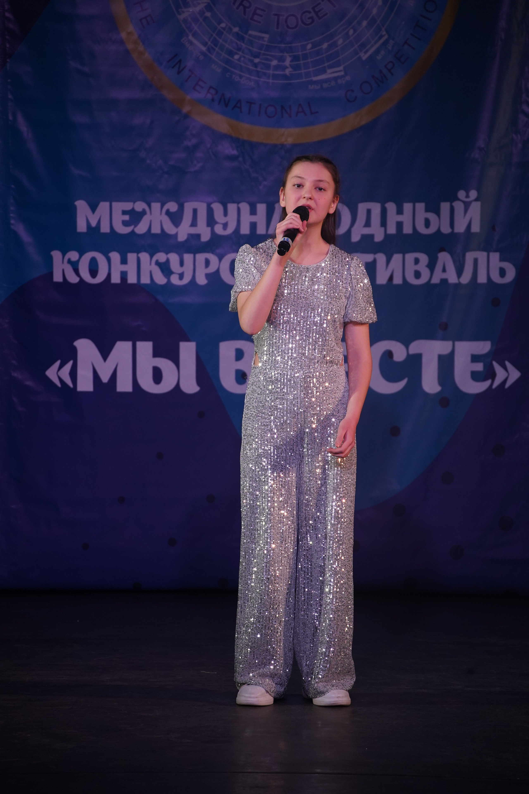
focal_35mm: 214
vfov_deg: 9.6
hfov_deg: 6.4
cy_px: 397
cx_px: 264
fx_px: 4717
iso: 1600
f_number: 5.6
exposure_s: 1/250
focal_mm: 214
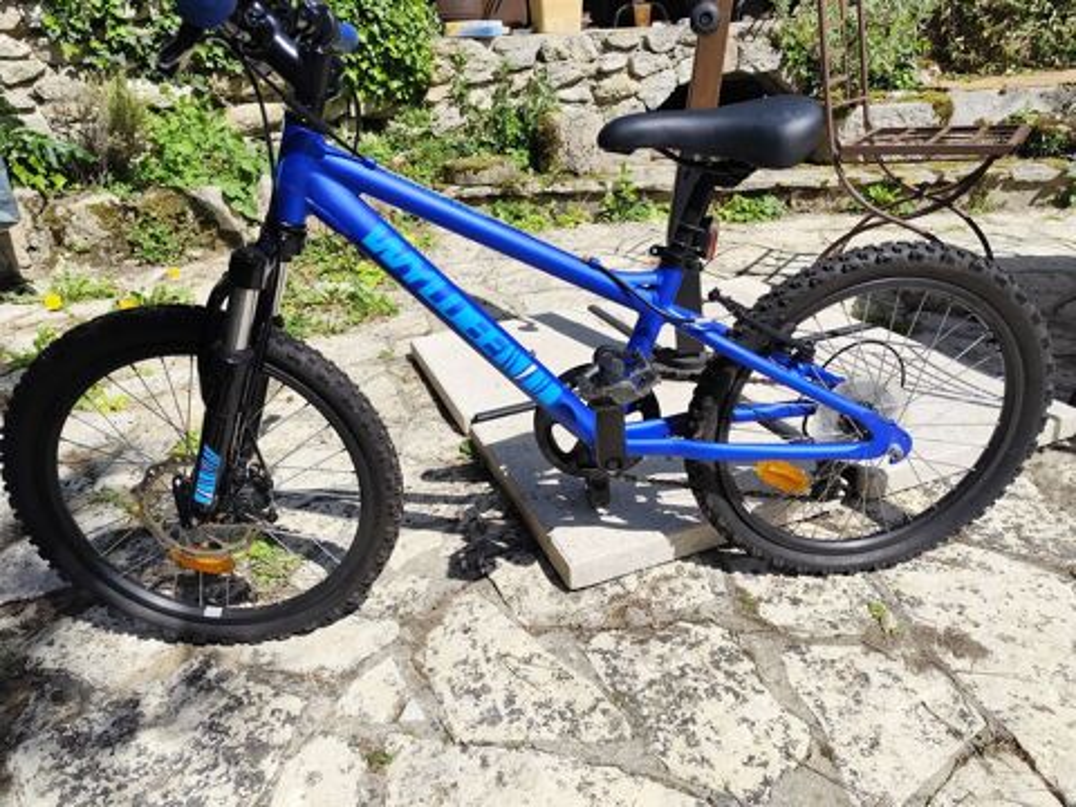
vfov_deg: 58.9
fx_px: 715
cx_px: 538
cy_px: 404
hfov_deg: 73.9
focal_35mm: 23
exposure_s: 1/1208
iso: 50
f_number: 1.65
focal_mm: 6.19
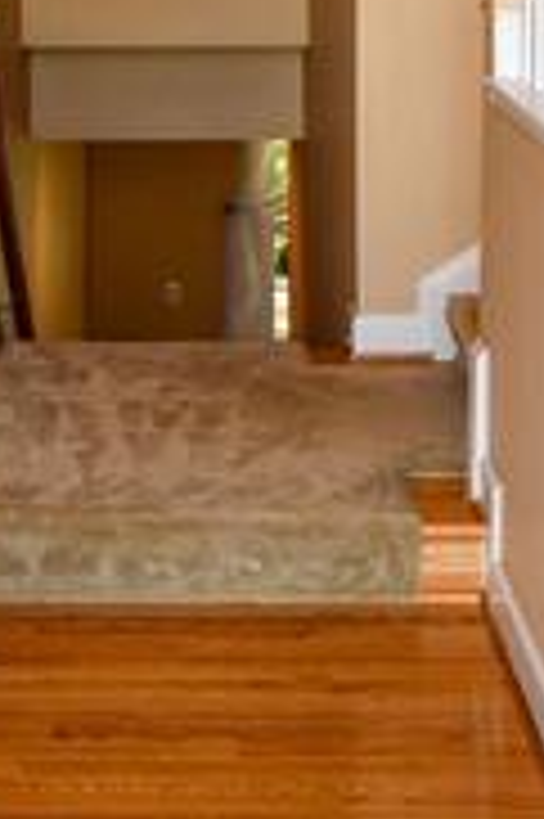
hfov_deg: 17.9
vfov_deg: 23.2
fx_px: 1726
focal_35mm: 76
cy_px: -288
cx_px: 225
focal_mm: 12
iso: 200
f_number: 5
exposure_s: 1/100
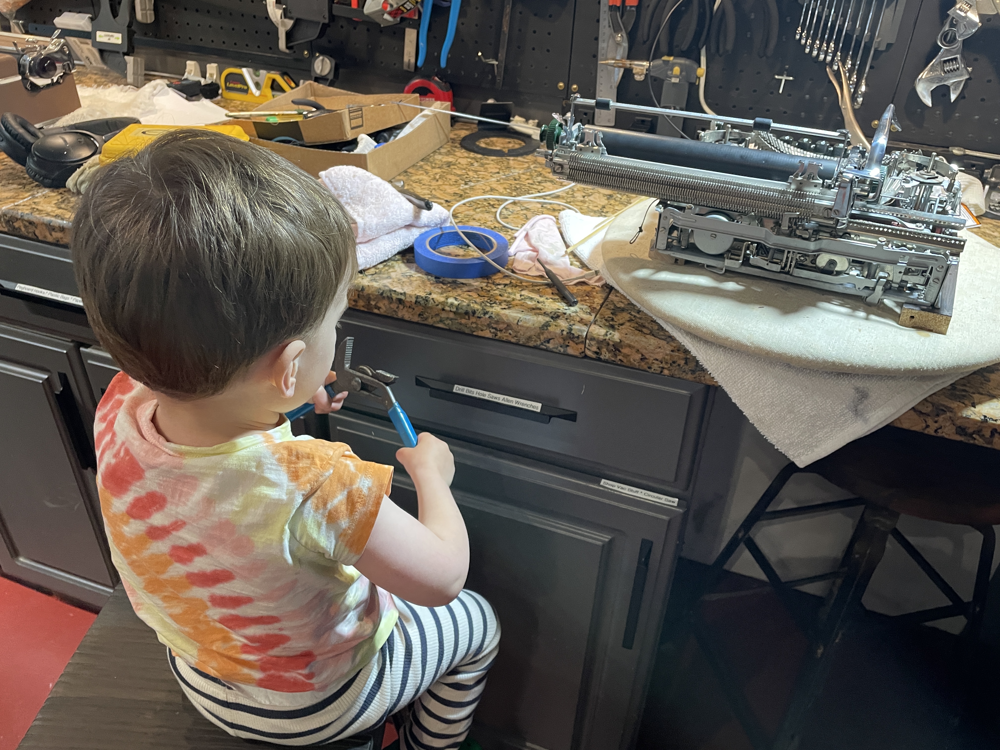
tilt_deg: -33.8
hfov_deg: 67.3
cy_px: 375
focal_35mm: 26
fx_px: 751
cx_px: 500
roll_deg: -2.5
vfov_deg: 53.1
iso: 250
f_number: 1.6
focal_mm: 4.2
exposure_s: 1/60
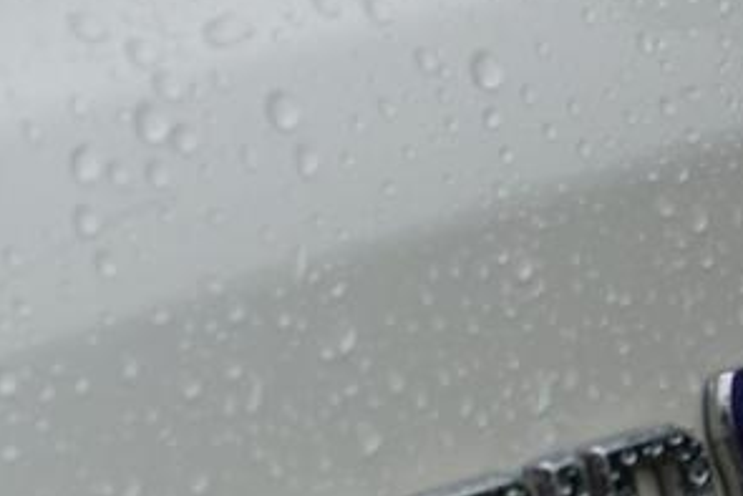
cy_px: 695
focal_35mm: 195
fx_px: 4026
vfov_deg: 7.0
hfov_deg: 10.5
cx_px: 136
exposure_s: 1/80
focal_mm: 30
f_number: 7.1
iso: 100
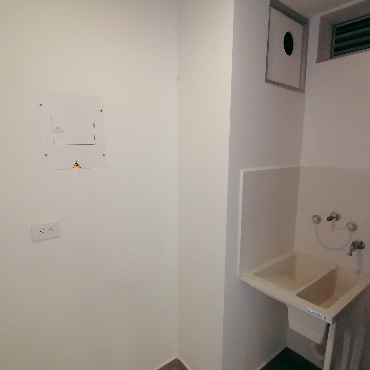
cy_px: 193
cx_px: 187
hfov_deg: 72.1
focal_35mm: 21
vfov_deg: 72.1
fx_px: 254
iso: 200
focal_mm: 2.7
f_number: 2.4
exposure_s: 1/60
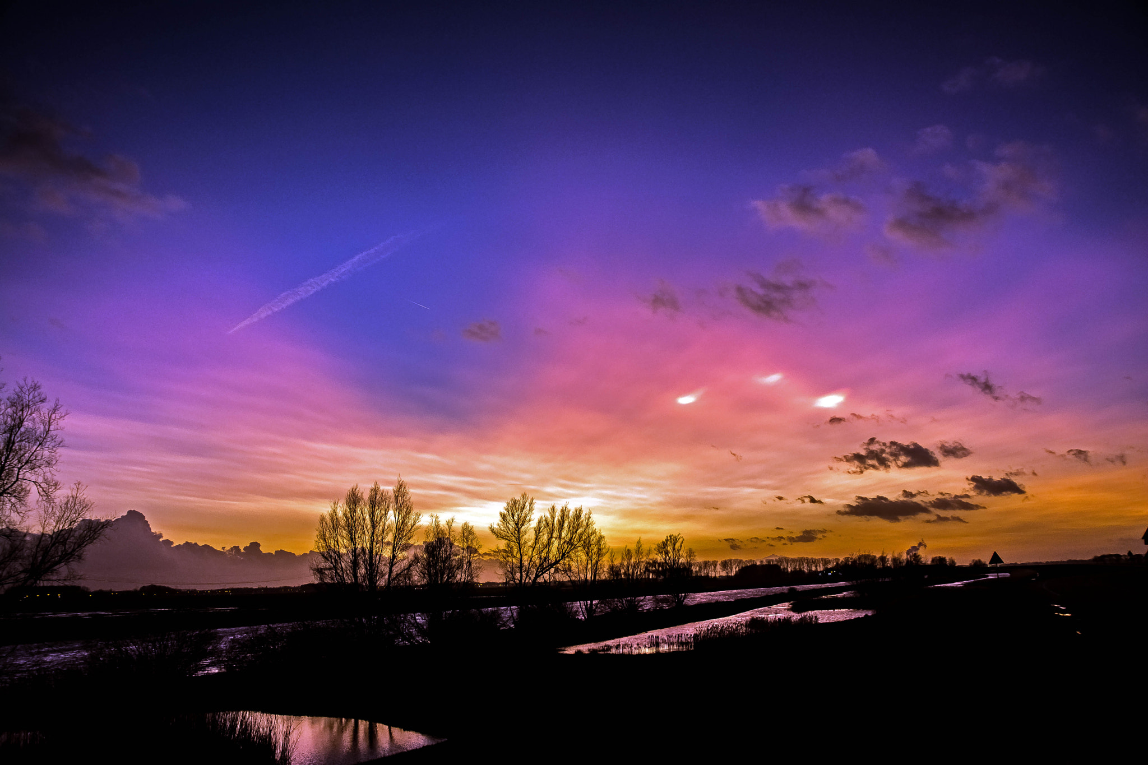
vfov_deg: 43.6
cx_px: 574
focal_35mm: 30
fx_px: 957
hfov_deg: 61.9
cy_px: 382
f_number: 4
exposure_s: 1/60
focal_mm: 20
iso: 800
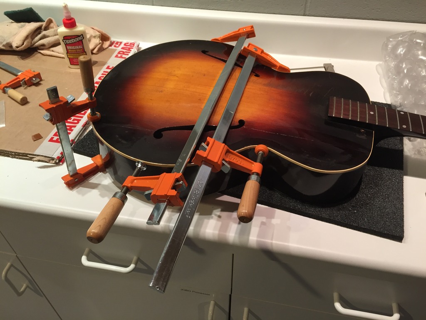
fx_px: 357
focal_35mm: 29
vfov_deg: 48.2
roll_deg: +0.9
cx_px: 213
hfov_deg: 61.7
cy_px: 160
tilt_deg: -44.6
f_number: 2.2
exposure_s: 1/30
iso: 80
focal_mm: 4.15
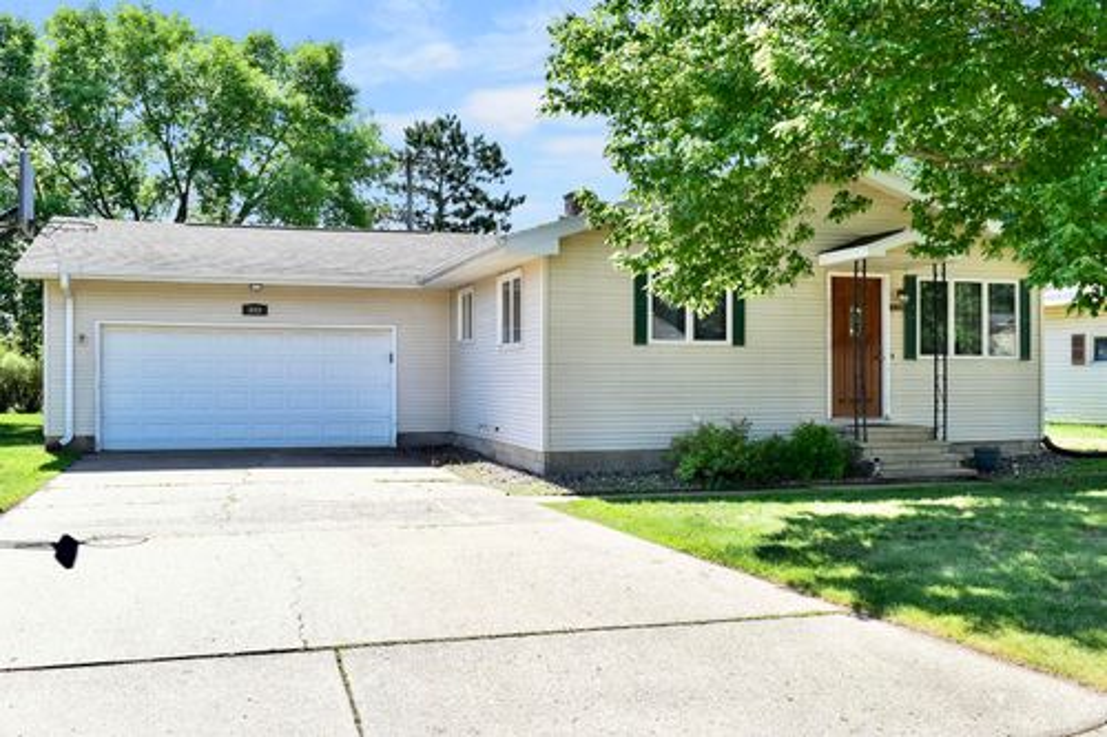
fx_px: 1060
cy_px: 368
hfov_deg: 55.1
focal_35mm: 34
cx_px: 554
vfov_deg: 38.3
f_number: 10
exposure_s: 1/200
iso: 400
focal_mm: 23
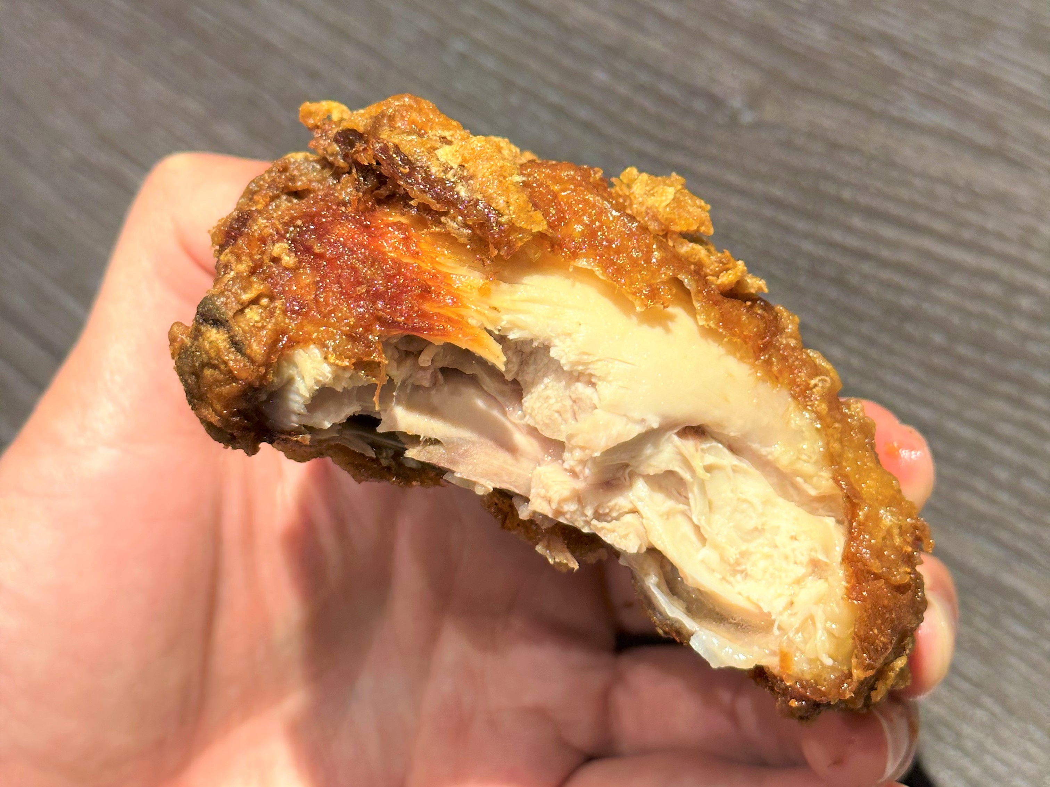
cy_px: 394
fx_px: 1456
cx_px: 525
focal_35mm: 48
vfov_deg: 30.3
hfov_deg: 39.7
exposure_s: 1/60
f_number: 1.78
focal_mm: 6.86
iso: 80
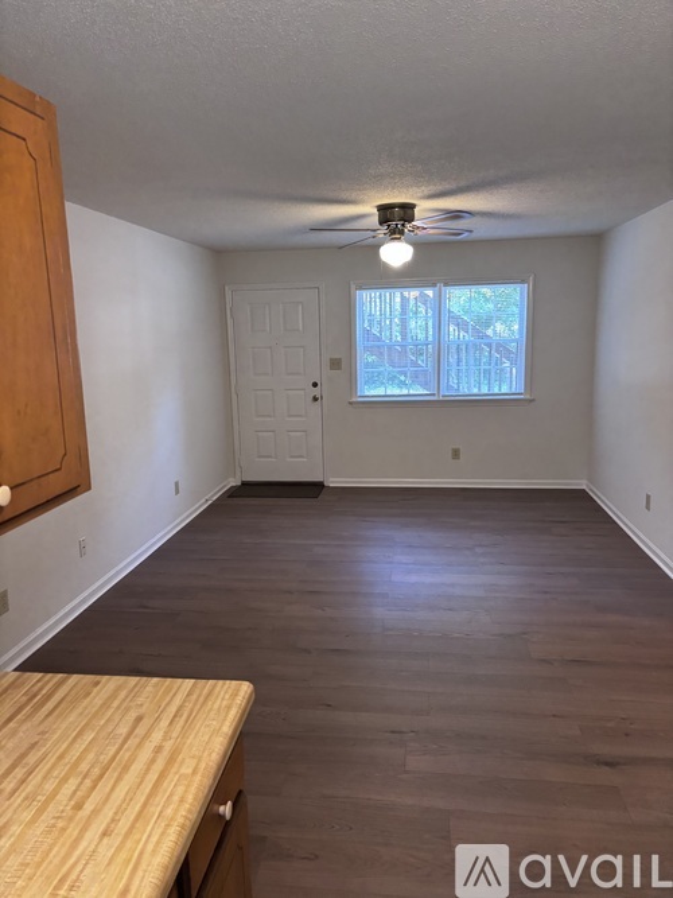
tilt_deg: -8.9
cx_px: 336
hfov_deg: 53.0
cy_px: 449
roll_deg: +1.4
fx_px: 674
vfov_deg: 67.3
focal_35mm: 26
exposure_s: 1/60
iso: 320
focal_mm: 5.96
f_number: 1.6
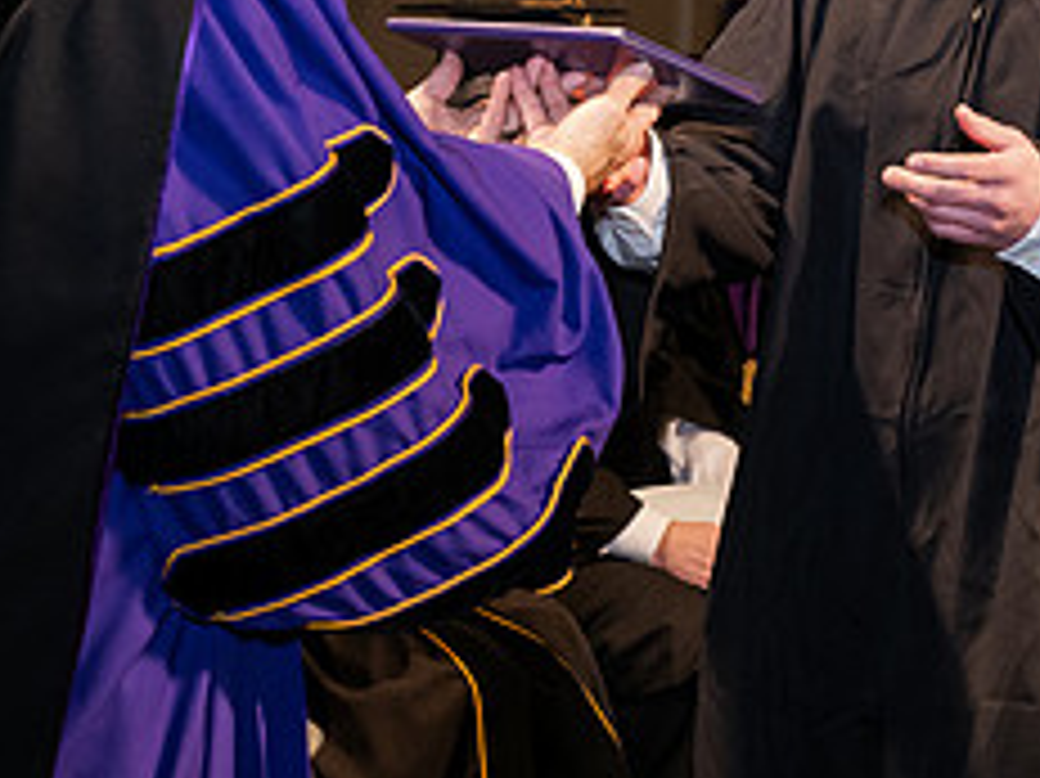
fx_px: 4504
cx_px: 545
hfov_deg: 13.2
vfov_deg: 9.8
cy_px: -43
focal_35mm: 150
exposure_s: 1/200
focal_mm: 62
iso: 1600
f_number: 6.3
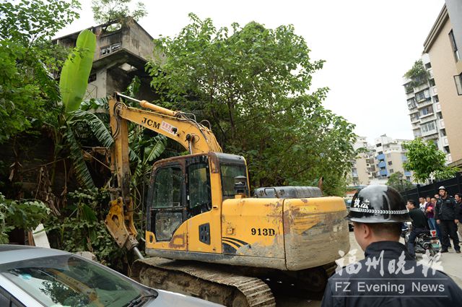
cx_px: 231
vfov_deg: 53.0
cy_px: 154
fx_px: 308
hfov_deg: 73.8
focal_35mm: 24
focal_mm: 24
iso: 1000
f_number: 3.5
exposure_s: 1/800
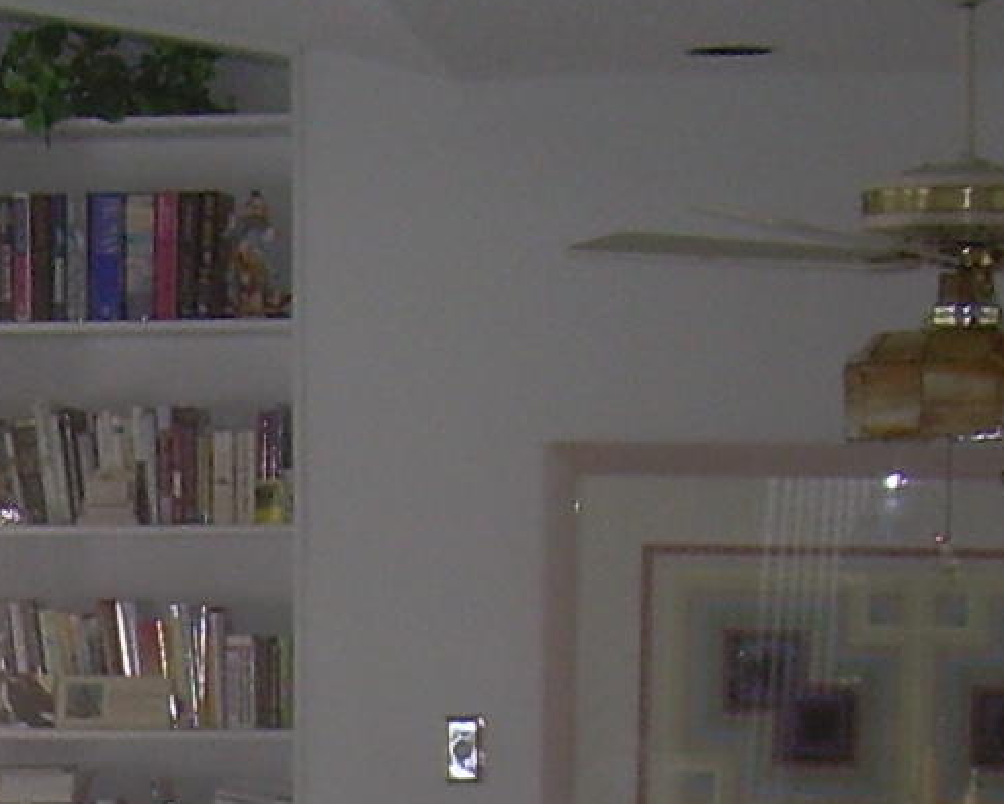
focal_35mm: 172
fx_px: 5111
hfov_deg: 10.8
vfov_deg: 8.7
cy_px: 1343
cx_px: -473
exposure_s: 1/60
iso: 50
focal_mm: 6.3
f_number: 2.8
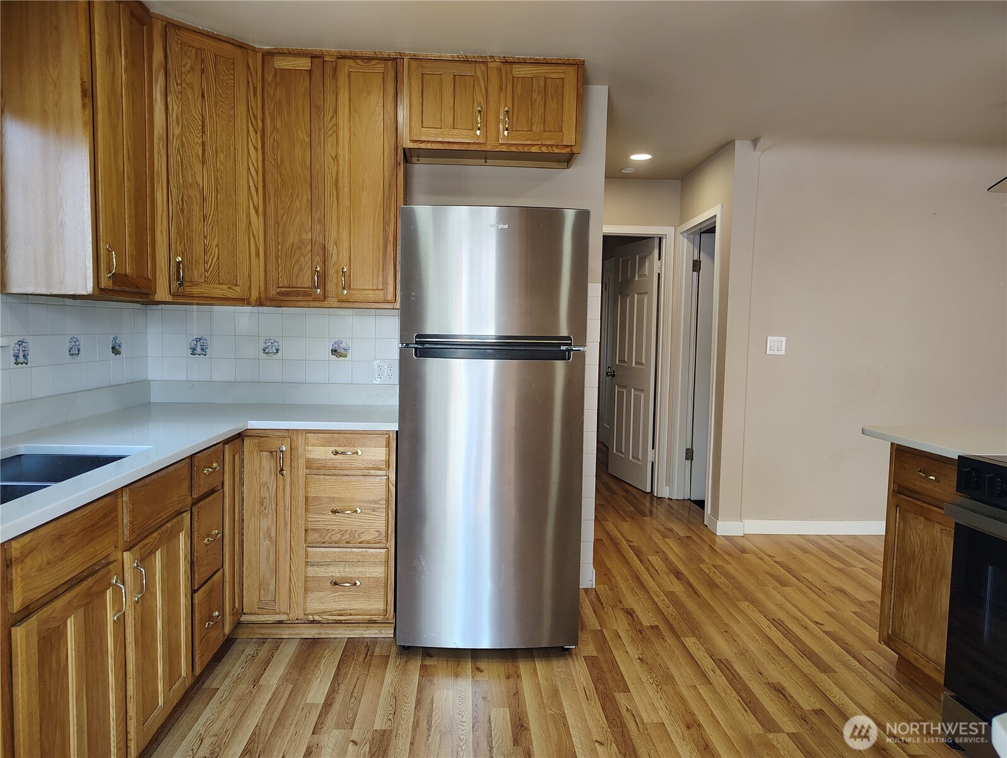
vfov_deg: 56.9
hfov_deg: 71.5
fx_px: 699
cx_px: 504
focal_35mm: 24
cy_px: 379
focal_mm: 5.56
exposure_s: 1/120
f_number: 1.8
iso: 353
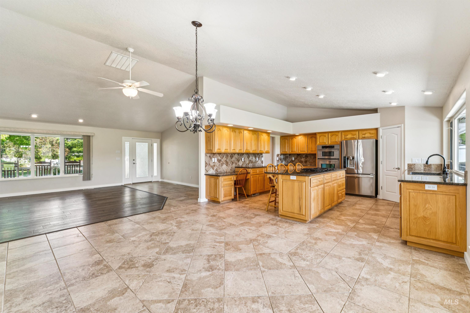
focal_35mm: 16
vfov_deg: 75.1
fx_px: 204
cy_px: 156
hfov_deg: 98.2
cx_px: 235
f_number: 13
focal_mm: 15.6
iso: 400
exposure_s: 1/13
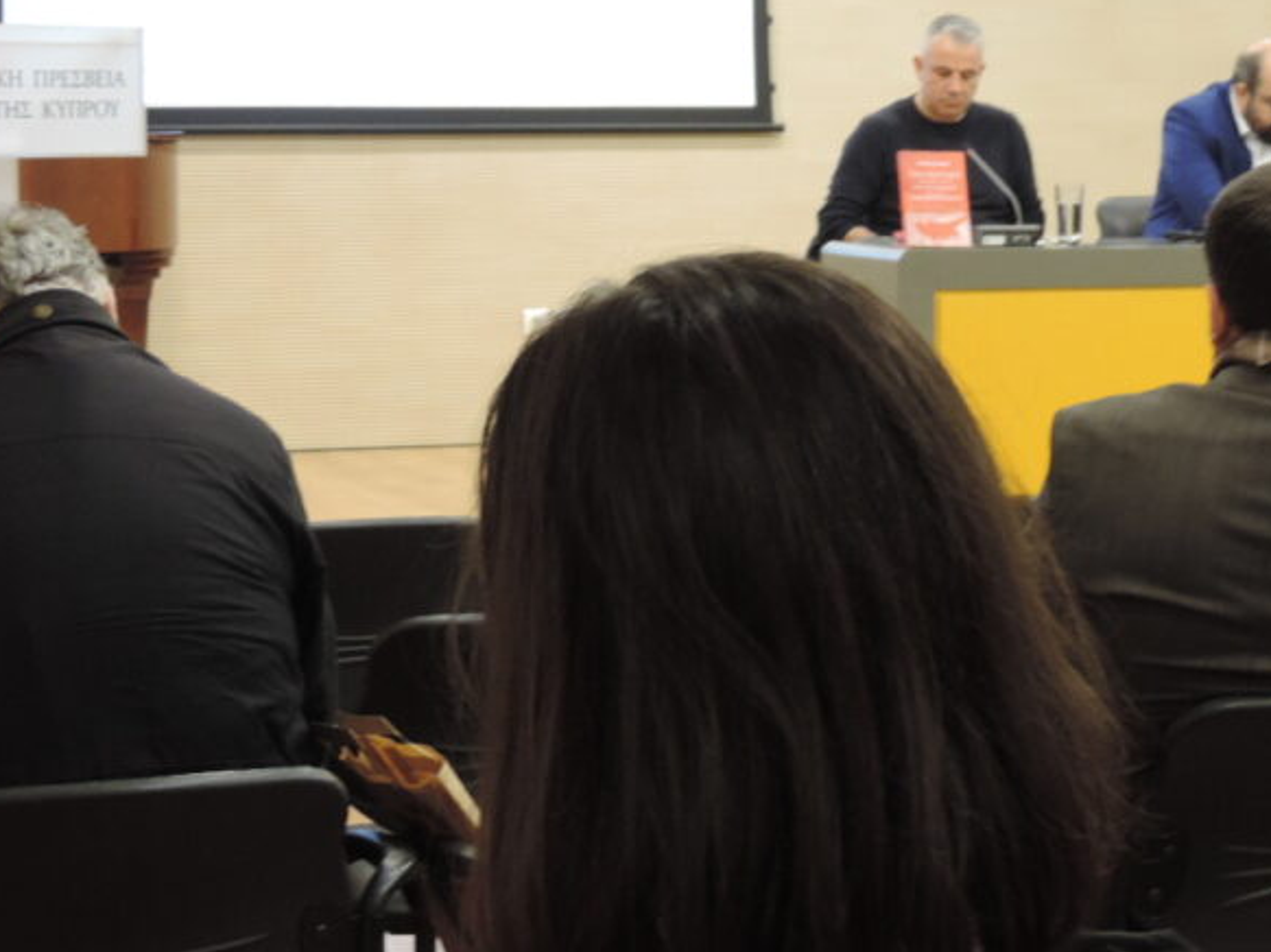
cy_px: 323
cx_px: 775
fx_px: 3230
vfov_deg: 16.7
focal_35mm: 88
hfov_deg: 22.2
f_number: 3.6
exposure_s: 1/13
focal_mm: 8.9
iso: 400
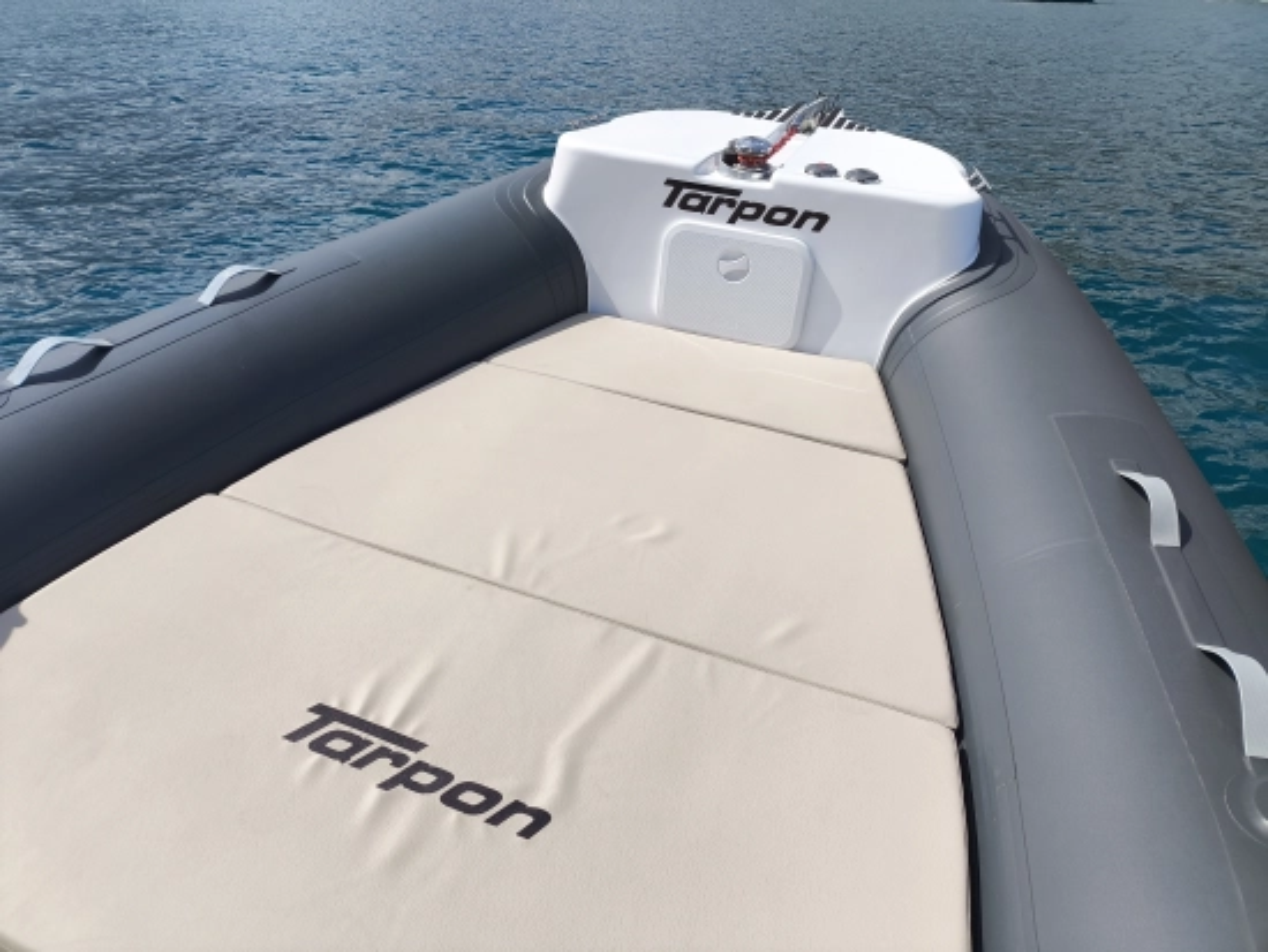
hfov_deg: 69.4
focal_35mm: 25
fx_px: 916
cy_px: 476
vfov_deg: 54.9
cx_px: 634
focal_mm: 4.71
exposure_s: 1/1509
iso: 50
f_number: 1.7
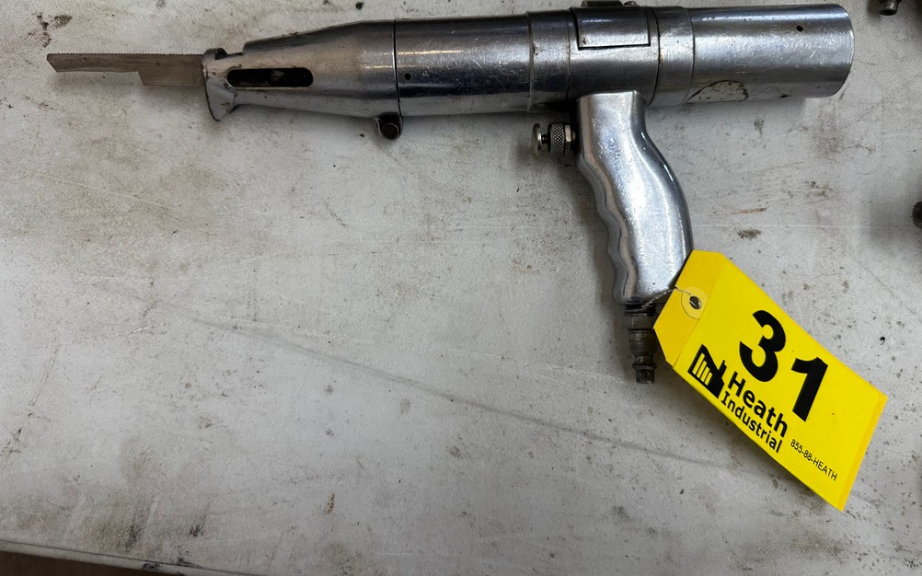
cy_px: 240
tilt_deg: -80.7
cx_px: 470
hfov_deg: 70.4
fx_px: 653
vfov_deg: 47.4
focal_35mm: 26
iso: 64
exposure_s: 1/104
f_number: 1.78
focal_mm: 6.86
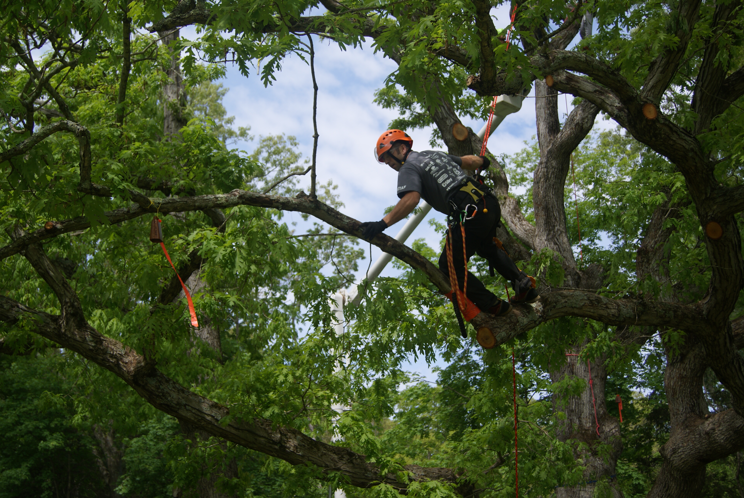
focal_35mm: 45
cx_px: 372
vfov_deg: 29.9
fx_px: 931
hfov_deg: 43.6
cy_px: 249
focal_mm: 30
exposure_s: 1/500
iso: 100
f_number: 4.5
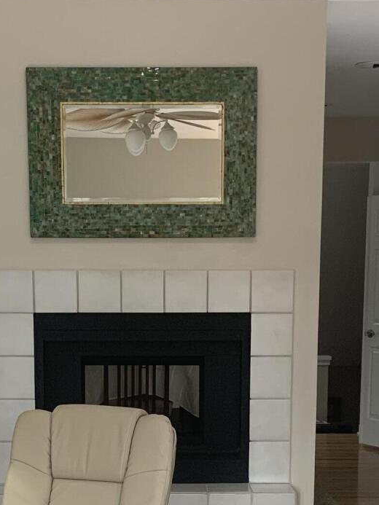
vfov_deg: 25.3
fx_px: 1095
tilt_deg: -7.2
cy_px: 441
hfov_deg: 19.6
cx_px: 157
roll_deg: +0.1
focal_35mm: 75
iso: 125
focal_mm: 4.25
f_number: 1.8
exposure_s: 1/60
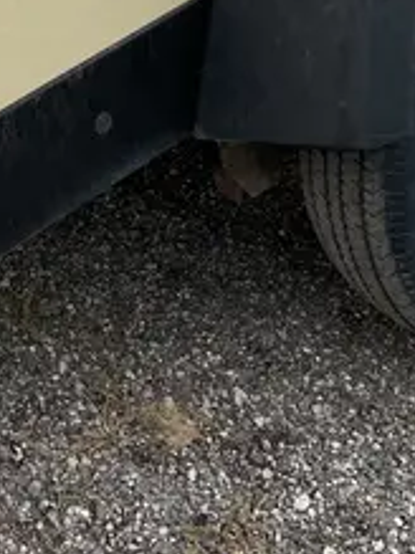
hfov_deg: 16.3
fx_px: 1392
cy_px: -259
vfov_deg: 19.7
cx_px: -73
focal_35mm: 87
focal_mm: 4.2
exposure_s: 1/686
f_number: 1.6
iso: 32
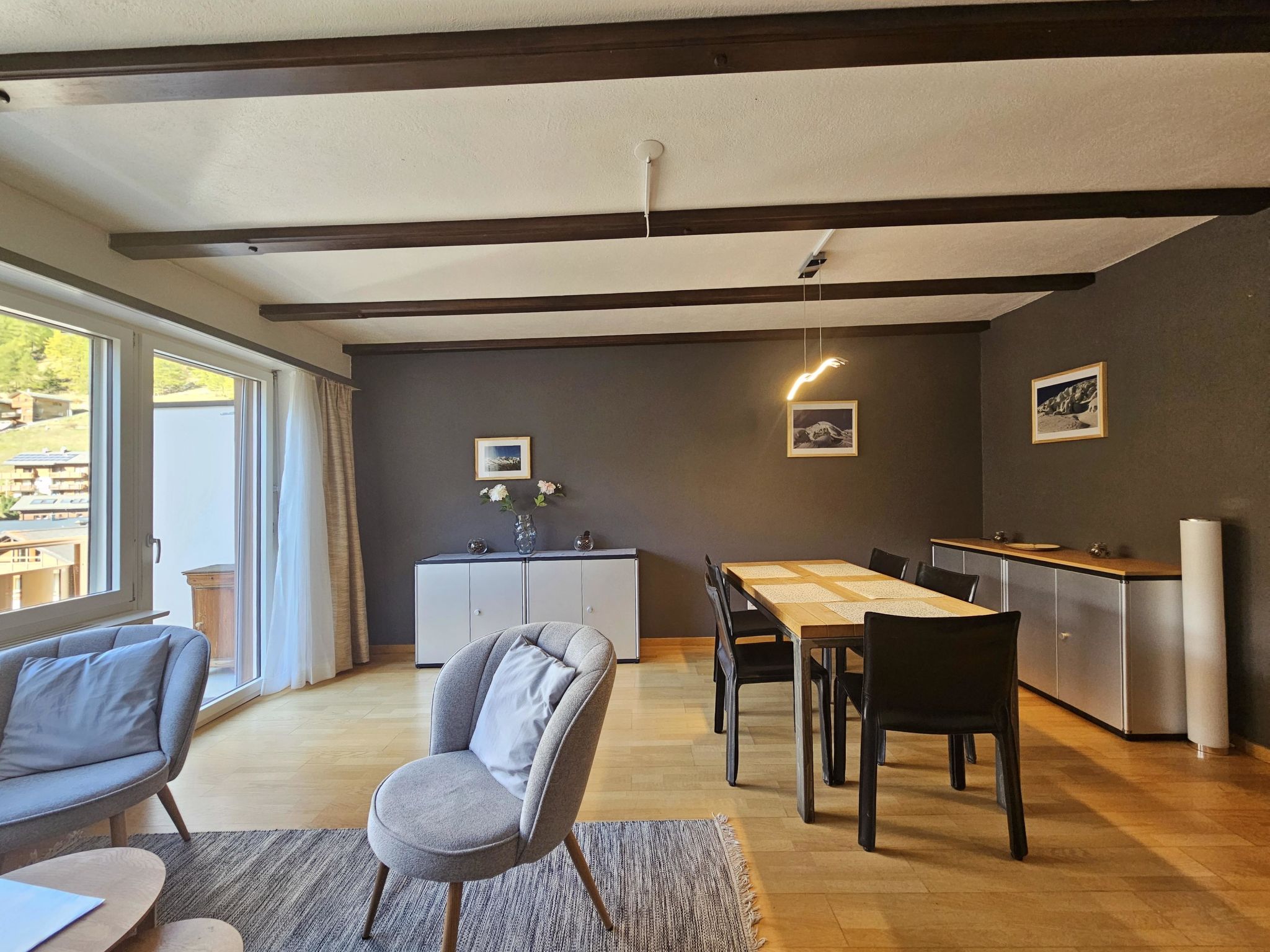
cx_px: 635
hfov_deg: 106.2
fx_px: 477
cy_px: 476
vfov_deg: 89.9
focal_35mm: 13
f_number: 2.2
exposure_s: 1/70.8
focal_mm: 2.2
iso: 160
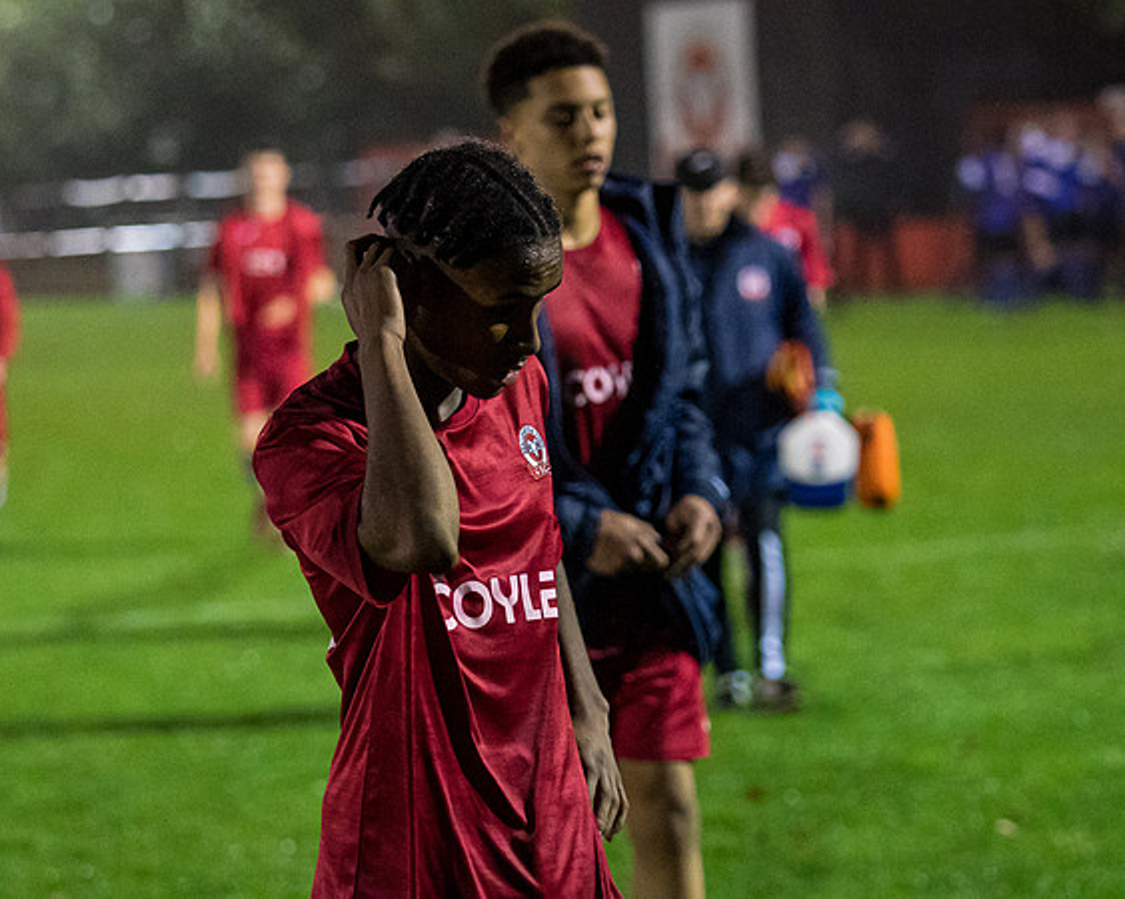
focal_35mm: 146
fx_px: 4873
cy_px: 450
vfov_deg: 10.5
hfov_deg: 13.2
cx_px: 450
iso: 6400
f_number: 2.8
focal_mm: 87
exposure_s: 1/1000
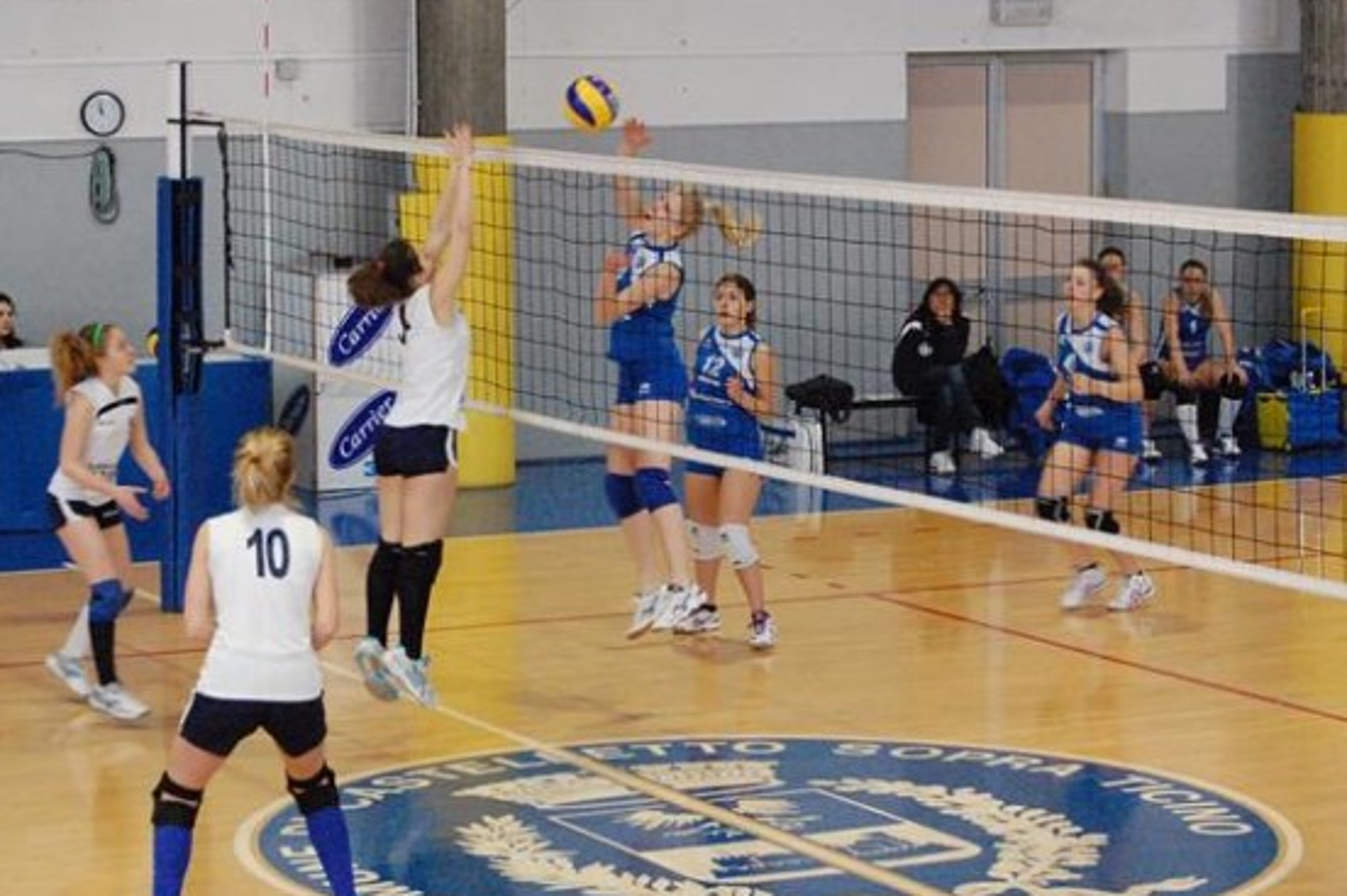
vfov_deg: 13.1
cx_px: 542
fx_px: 3911
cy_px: 400
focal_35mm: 105
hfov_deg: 19.5
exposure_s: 1/125
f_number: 5.6
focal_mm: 55
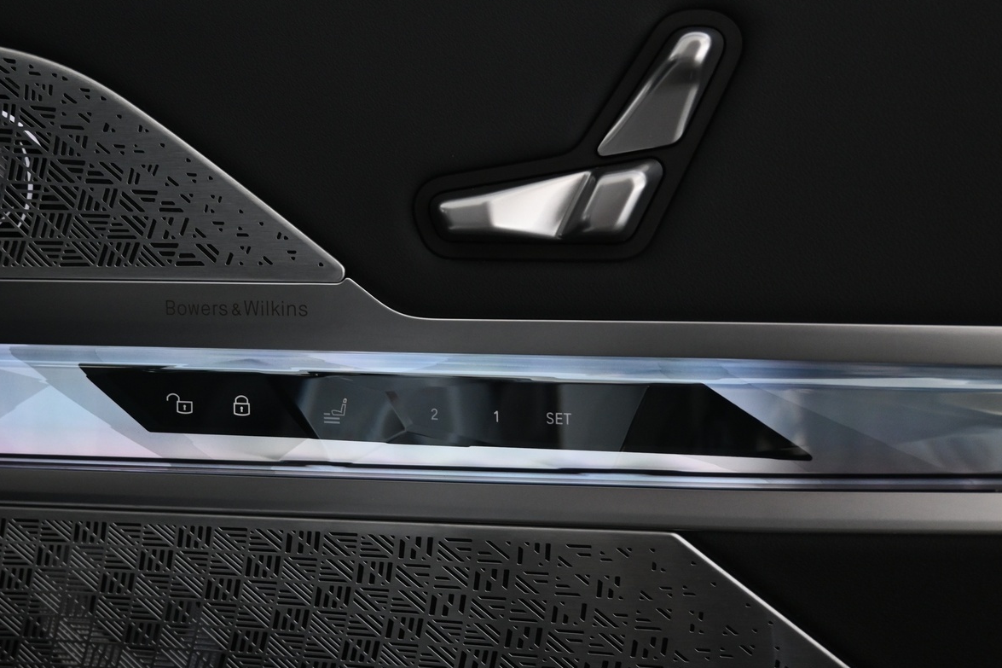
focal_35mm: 40
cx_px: 375
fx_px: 1123
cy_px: 236
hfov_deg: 47.7
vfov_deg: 32.9
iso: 1100
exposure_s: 1/30
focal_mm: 19.5
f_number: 3.8
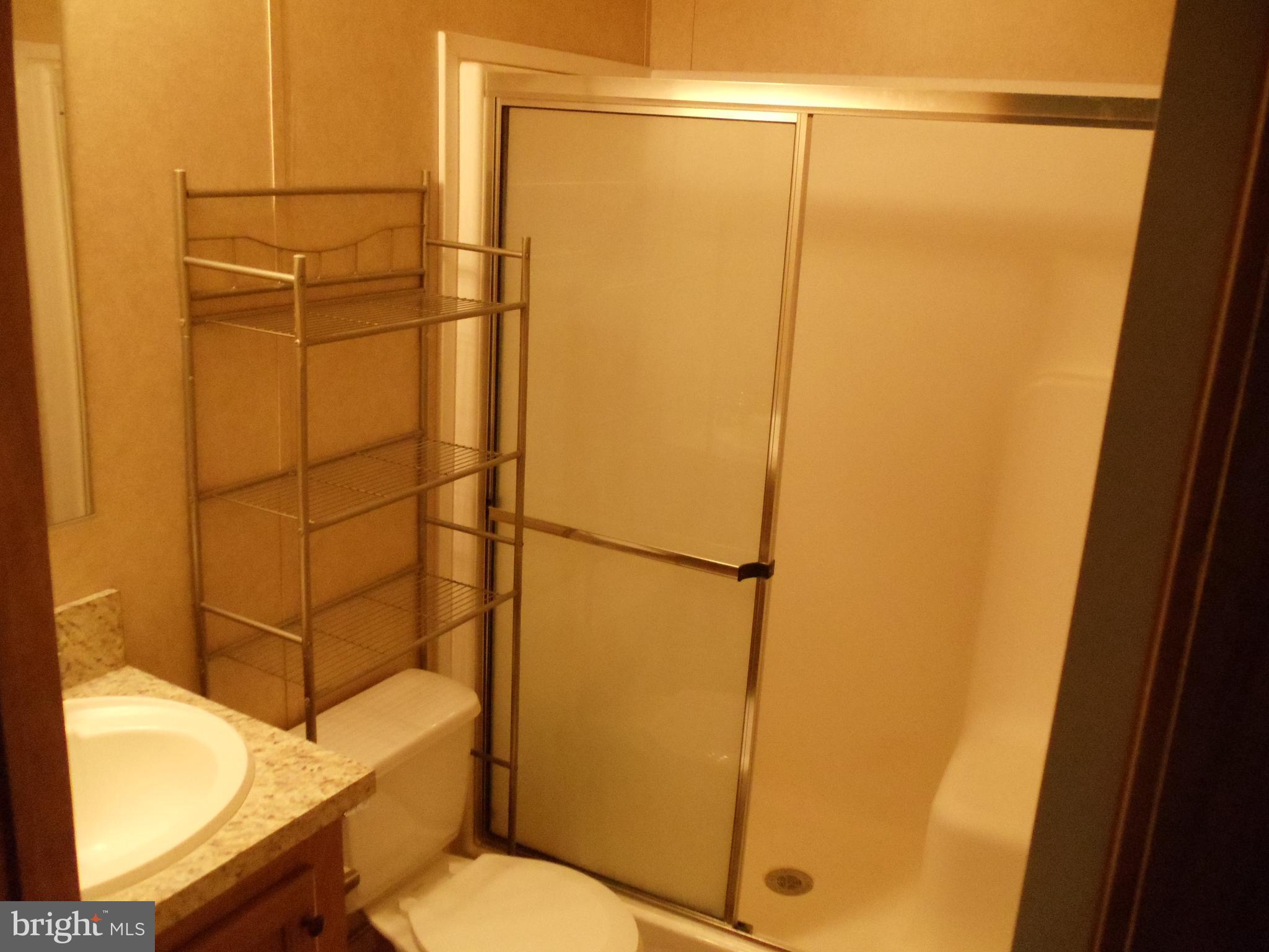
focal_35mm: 44
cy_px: 476
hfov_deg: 42.9
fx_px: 1613
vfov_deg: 32.9
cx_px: 634
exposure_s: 1/100
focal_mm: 6
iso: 800
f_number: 3.5
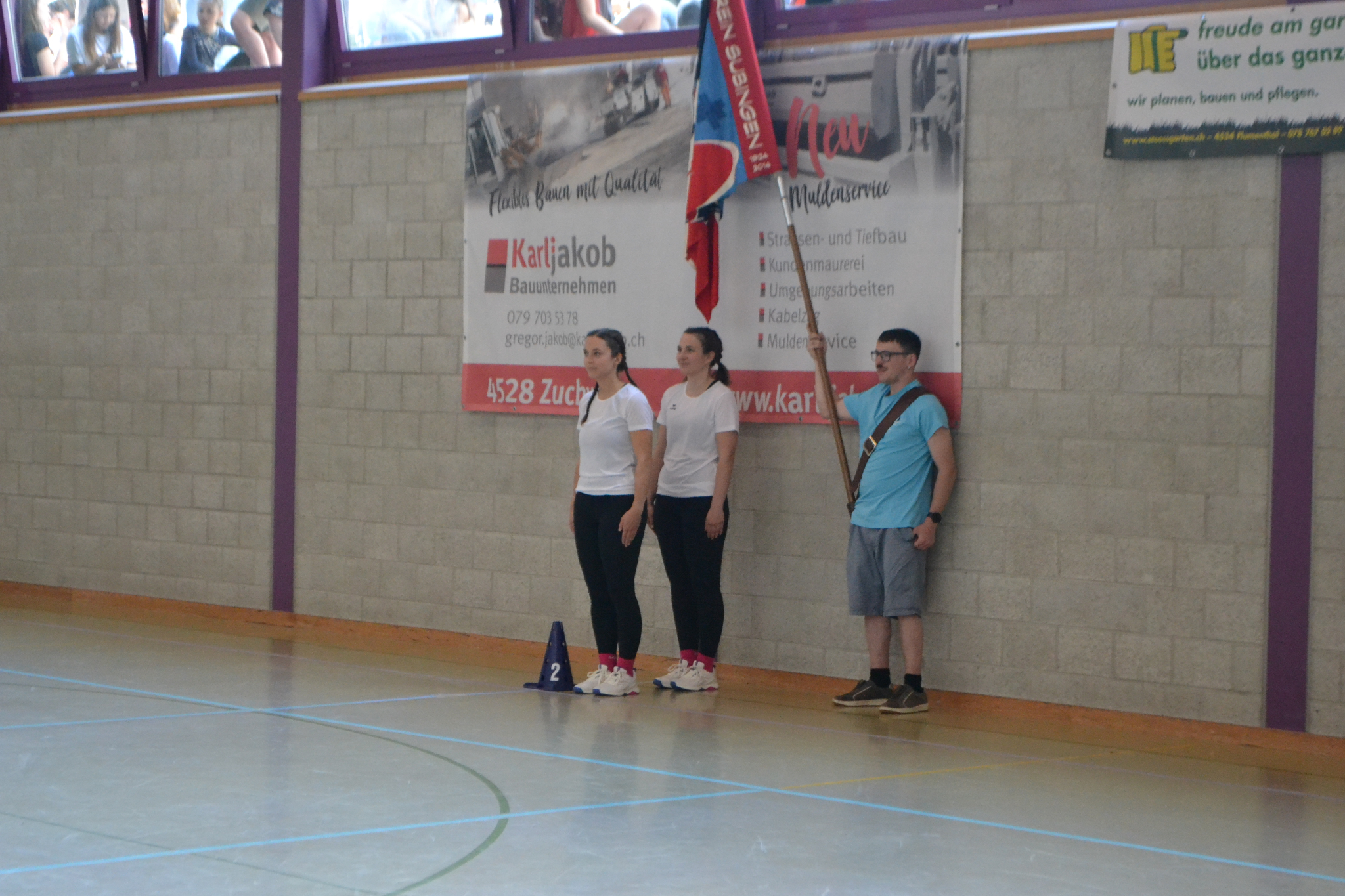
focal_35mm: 82
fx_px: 3082
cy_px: 448
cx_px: 672
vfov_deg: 16.6
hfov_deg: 24.6
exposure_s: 1/320
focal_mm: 55
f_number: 5.6
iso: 3200
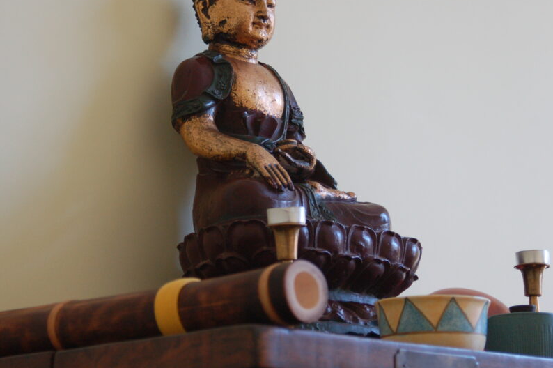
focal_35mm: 116
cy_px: 138
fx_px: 1780
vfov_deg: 11.8
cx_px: 244
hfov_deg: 17.7
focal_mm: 60
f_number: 4.8
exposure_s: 1/80
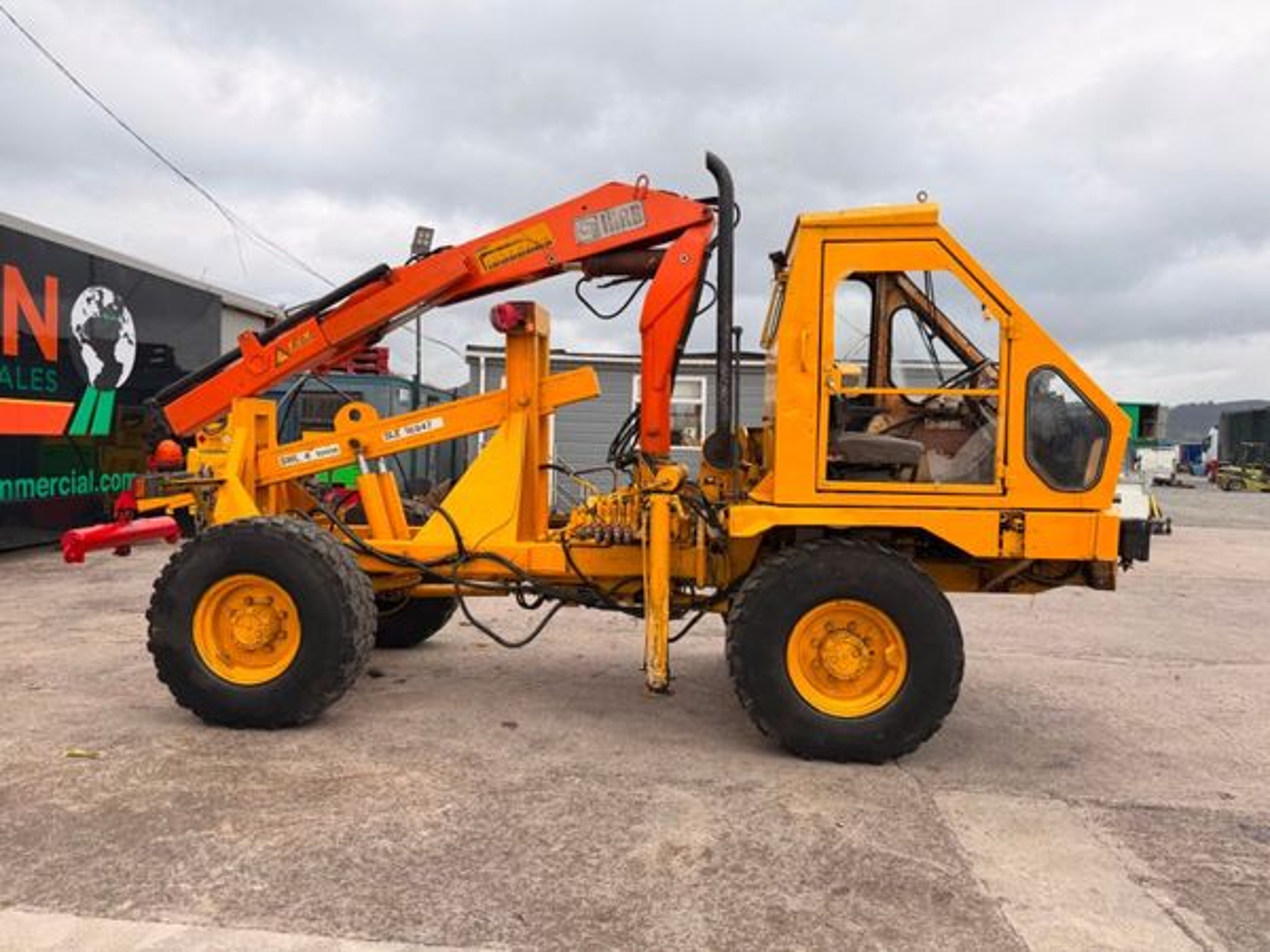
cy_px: 476
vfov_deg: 56.8
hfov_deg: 71.6
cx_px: 635
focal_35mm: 24
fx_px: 881
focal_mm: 6.76
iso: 80
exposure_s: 1/1230
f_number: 1.78
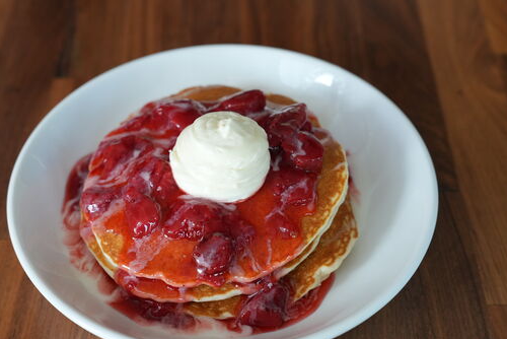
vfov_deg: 21.6
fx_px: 888
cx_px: 207
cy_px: 180
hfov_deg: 31.8
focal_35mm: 63
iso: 1000
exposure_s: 1/160
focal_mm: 45
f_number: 4
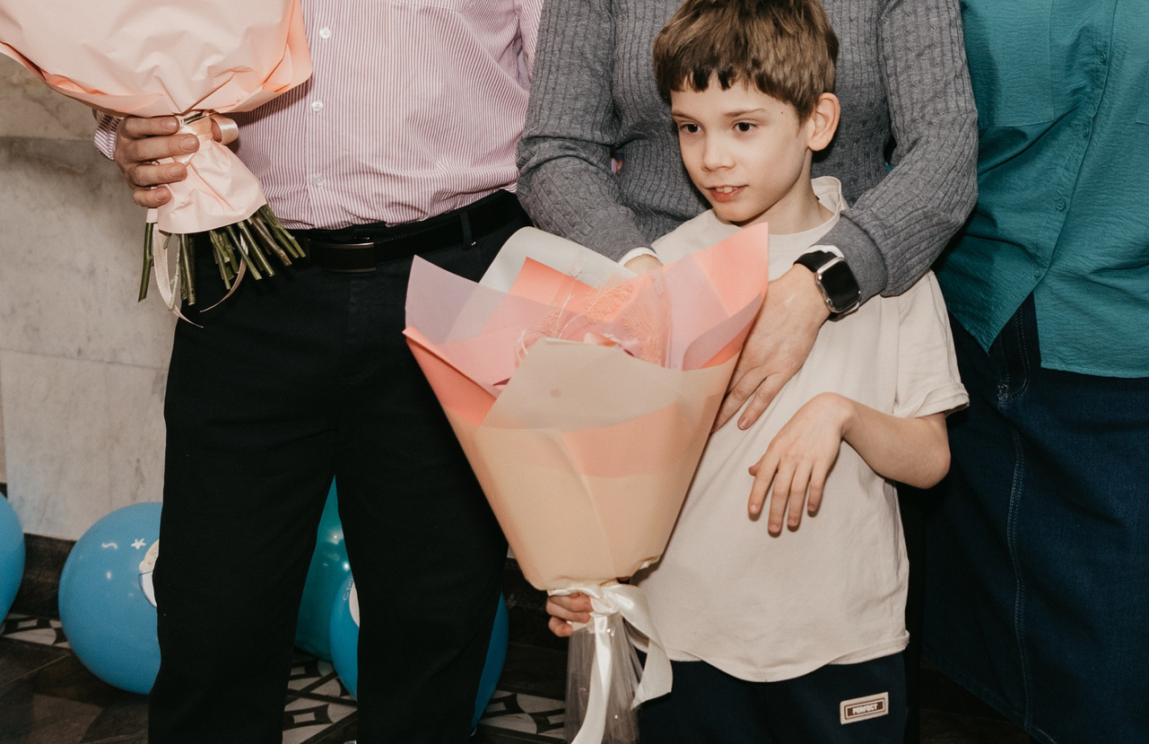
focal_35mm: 72
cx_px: 913
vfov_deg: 18.0
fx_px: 2277
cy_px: -27
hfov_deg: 27.8
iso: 500
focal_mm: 34
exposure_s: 1/160
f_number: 4
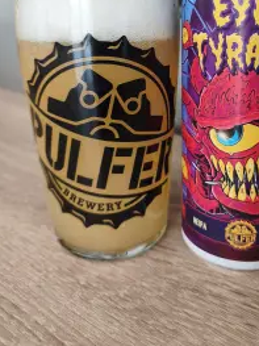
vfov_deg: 50.8
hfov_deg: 40.1
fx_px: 349
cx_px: 175
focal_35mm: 35
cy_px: 93
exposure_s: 1/50
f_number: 1.7
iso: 250
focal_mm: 6.06
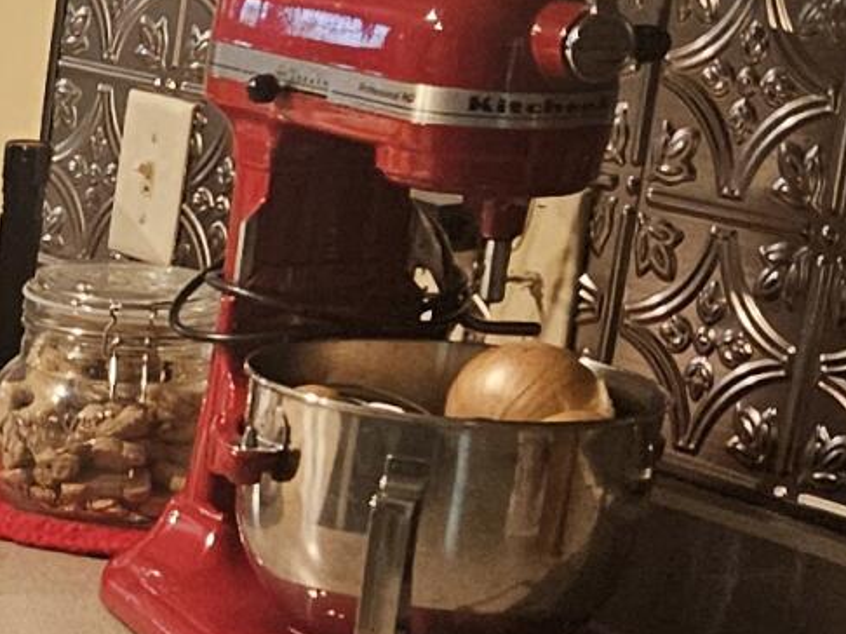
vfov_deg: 10.4
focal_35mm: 142
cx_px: -1067
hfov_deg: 11.8
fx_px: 3469
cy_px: 631
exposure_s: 1/120
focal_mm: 5.4
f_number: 1.8
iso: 400
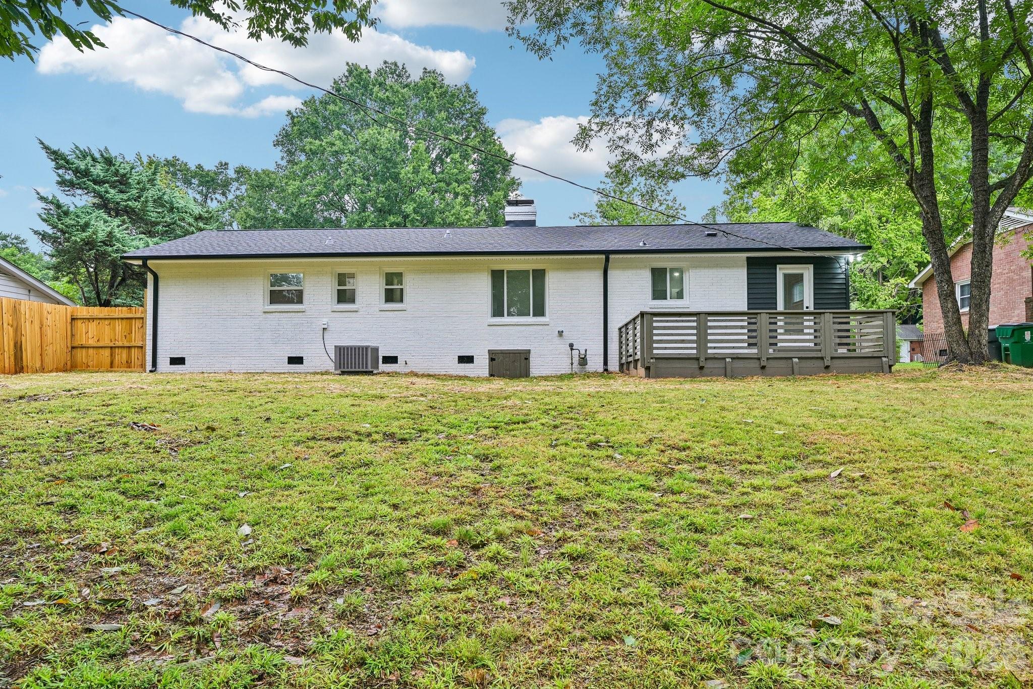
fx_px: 689
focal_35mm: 24
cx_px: 516
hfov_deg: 73.7
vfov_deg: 53.1
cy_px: 344
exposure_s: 1/30
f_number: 8
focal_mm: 24
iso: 100
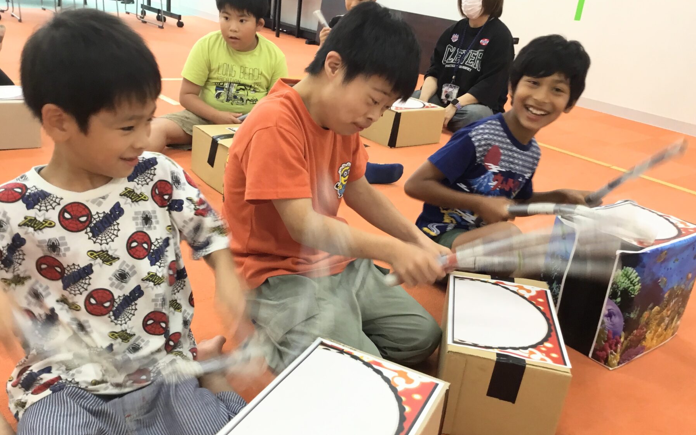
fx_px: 626
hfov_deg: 58.1
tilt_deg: -24.9
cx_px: 349
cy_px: 245
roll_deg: -7.6
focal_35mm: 33
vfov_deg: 38.3
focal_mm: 3.3
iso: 80
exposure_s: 1/33
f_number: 2.4
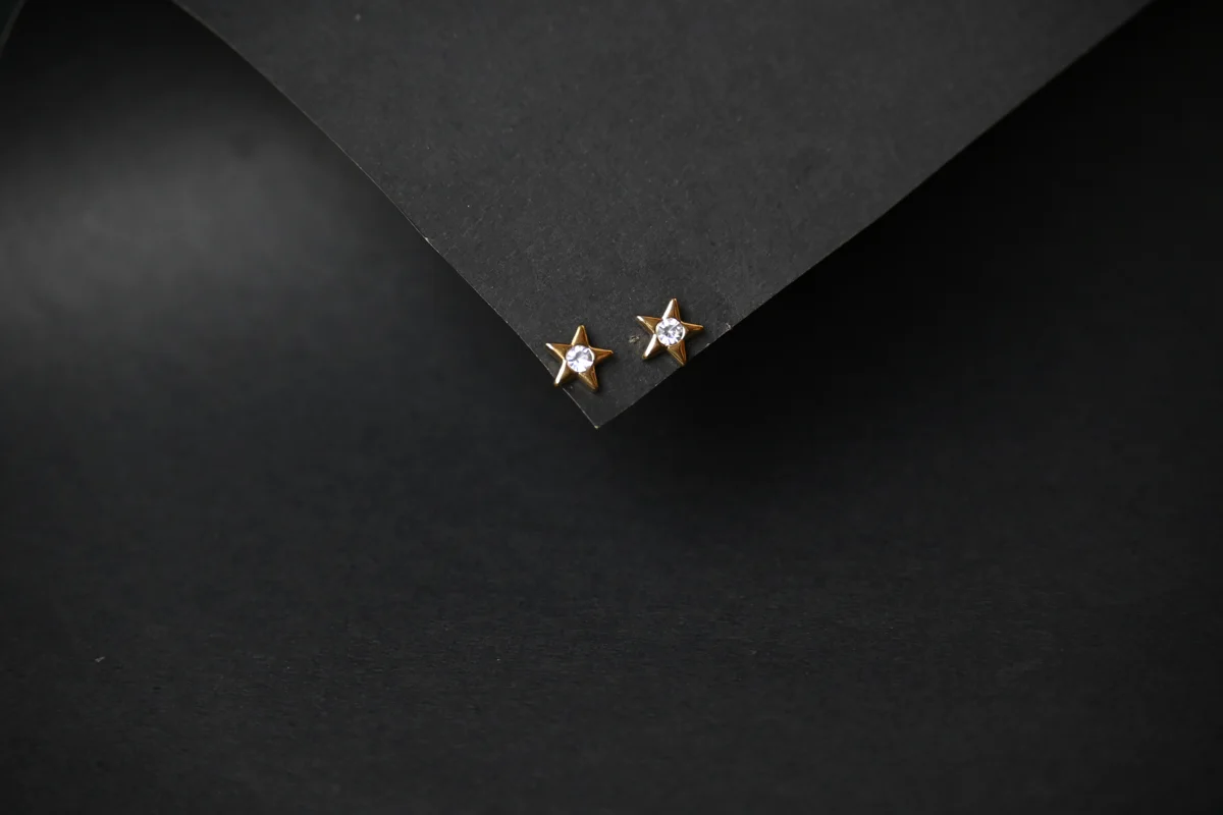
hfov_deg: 11.0
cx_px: 612
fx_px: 6369
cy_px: 408
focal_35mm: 188
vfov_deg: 7.3
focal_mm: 125
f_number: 5.3
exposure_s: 1/125
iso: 1400
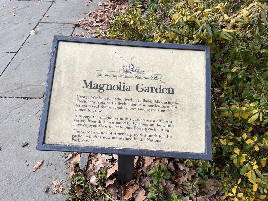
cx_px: 134
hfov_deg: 67.3
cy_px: 100
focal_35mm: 26
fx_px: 201
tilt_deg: -47.5
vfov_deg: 53.1
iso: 50
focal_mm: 5.1
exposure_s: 1/510
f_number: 1.6
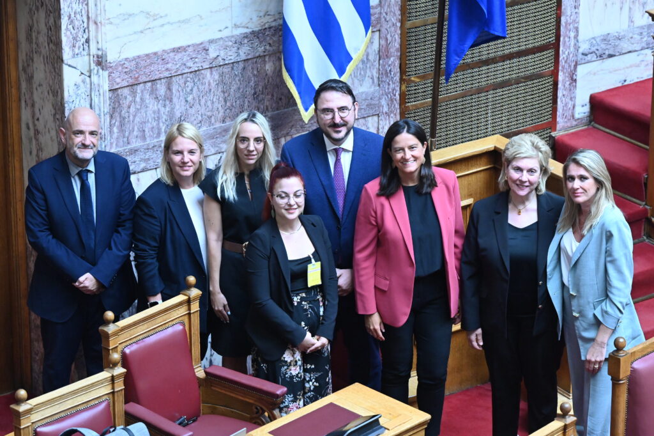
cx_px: 327
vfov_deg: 9.9
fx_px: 2506
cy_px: 218
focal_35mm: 138
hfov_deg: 14.9
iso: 2500
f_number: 2.8
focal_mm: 92
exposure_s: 1/320
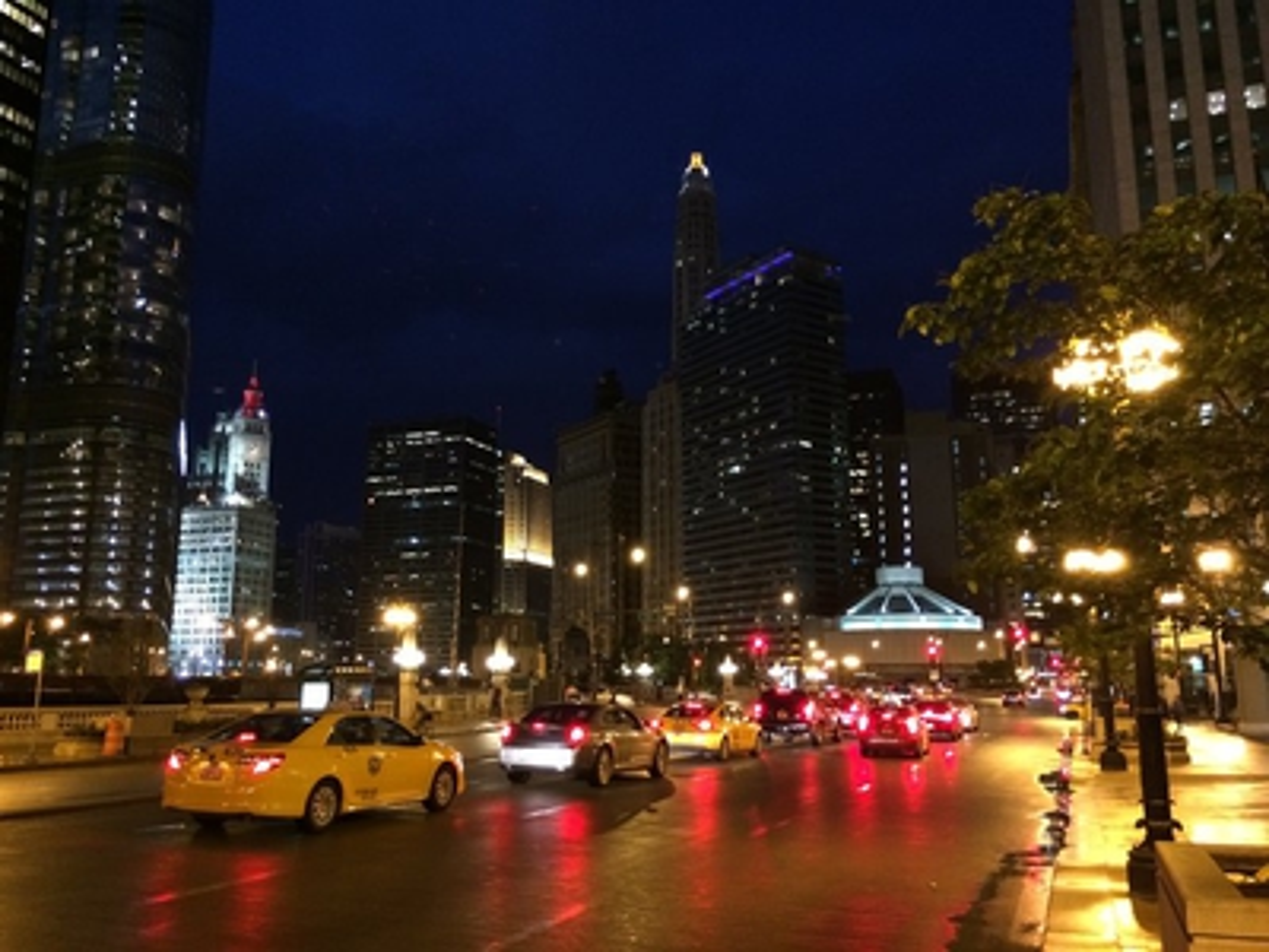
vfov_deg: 46.8
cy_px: 476
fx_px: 1100
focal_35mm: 30
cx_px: 634
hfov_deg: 60.0
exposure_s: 1/15
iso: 320
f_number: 2.2
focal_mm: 4.12
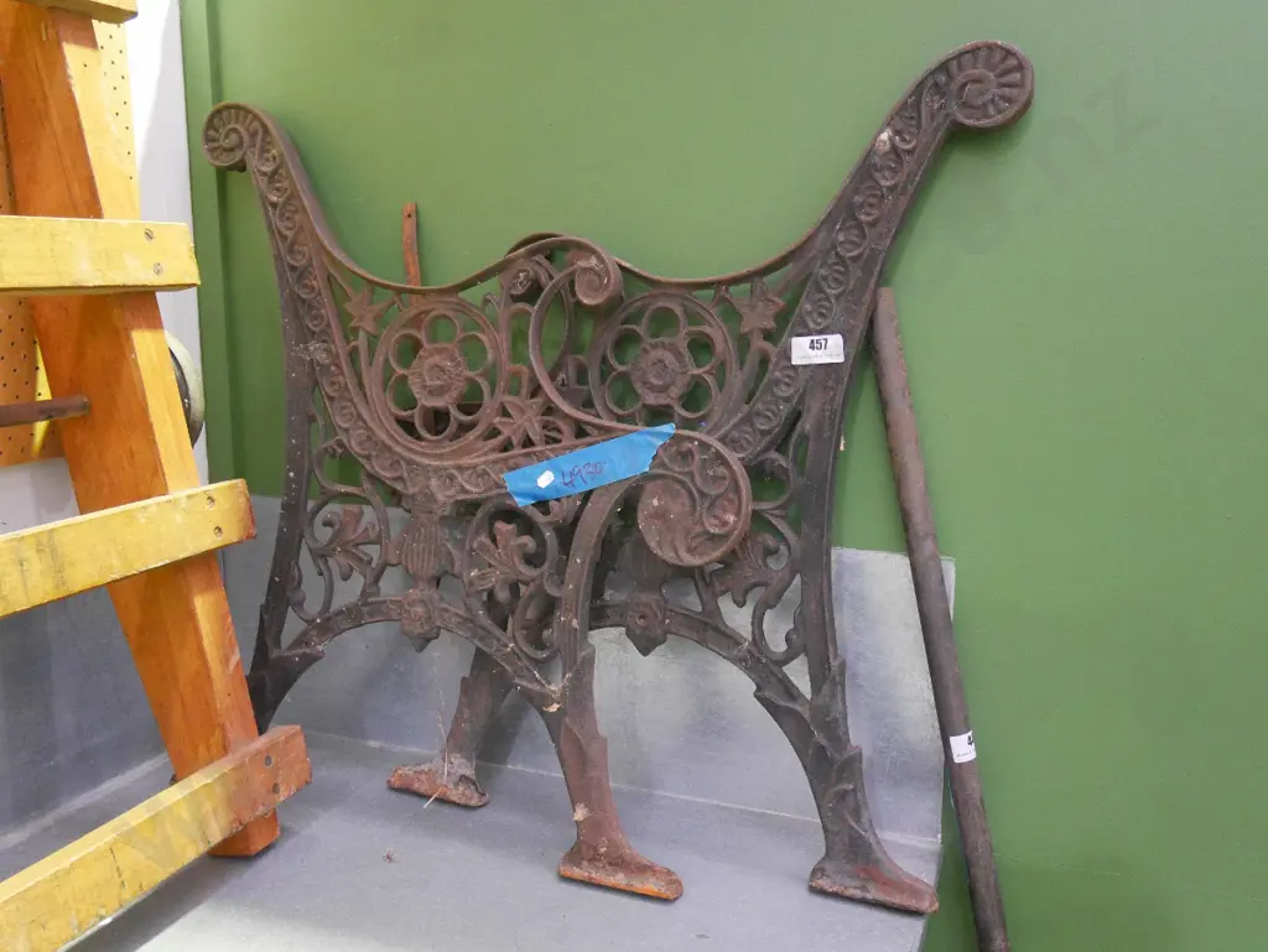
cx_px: 634
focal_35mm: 32
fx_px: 1173
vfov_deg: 44.2
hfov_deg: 56.8
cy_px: 476
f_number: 4
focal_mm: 16
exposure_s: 1/25
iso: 3200
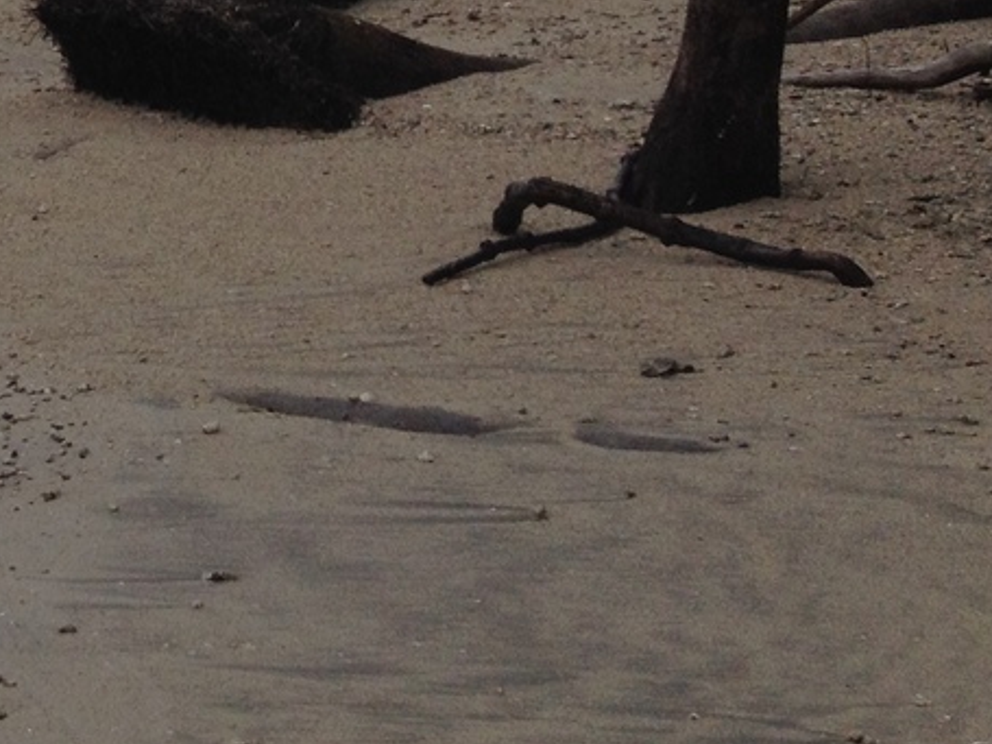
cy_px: -406
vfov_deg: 11.5
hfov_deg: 14.4
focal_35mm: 123
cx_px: -709
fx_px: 3524
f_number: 2.4
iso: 50
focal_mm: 4.28
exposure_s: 1/2762
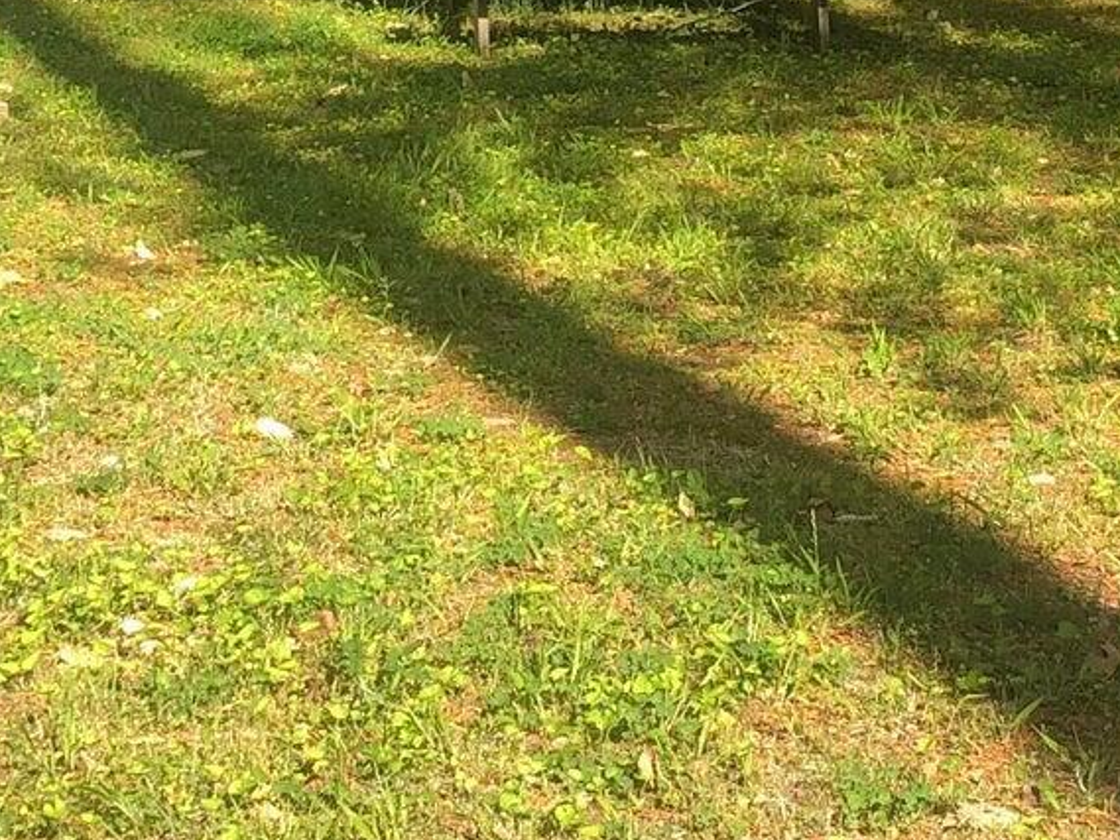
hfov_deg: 18.7
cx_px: 759
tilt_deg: -4.0
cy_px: -89
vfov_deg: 13.8
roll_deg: -1.8
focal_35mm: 105
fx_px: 3398
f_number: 1.8
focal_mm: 4
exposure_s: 1/571
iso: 20
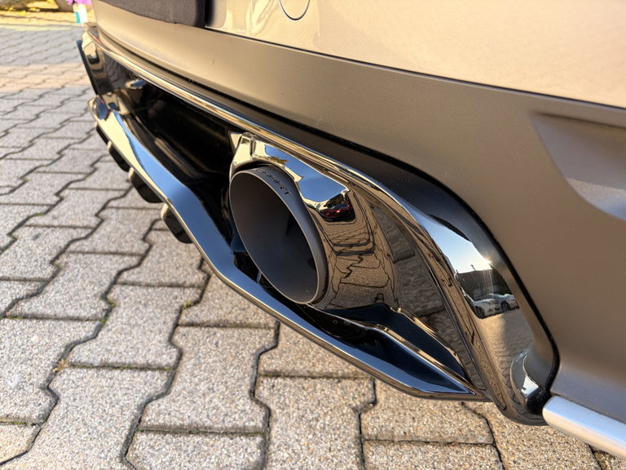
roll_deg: +2.8
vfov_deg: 53.1
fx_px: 470
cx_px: 313
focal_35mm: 26
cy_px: 235
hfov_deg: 67.3
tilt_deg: -29.1
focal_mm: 5.96
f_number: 1.6
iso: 50
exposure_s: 1/122
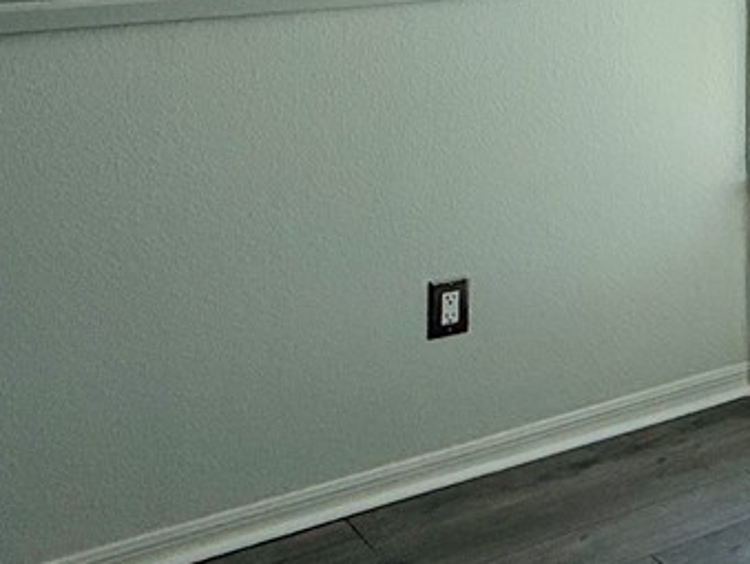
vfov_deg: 20.6
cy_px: -135
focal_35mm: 66
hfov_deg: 22.7
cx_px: 1184
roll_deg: +0.1
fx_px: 1431
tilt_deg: -1.4
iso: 50
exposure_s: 1/1145
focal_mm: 2.22
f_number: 2.2
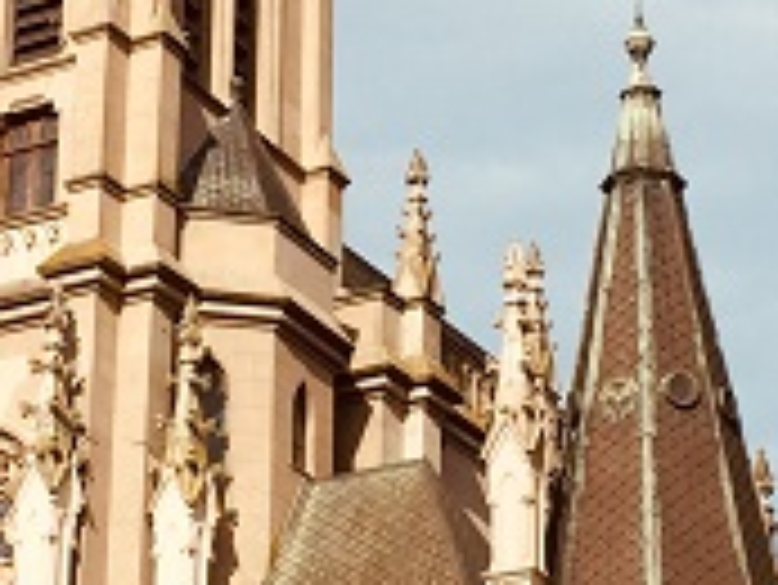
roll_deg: -1.0
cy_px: 248
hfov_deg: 14.7
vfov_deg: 11.1
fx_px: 3014
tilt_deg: +25.3
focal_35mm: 134
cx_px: 378
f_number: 2.2
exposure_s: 1/2825
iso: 32
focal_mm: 4.15
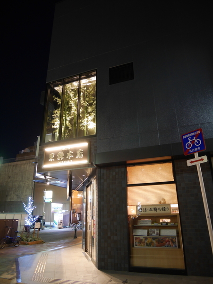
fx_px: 197
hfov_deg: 56.9
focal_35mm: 24
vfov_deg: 71.6
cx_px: 106
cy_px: 142
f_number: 3.5
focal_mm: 12
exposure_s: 1/6
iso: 800
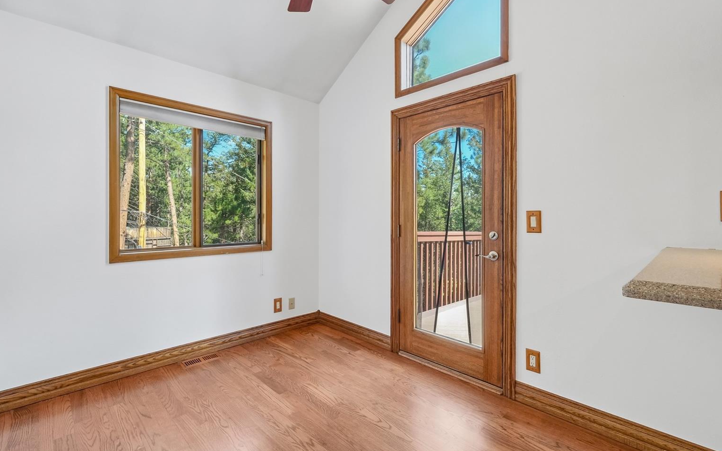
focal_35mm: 16
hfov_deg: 97.8
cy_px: 217
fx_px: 315
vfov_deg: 71.2
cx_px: 367
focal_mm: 10
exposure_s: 1/20
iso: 800
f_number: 8
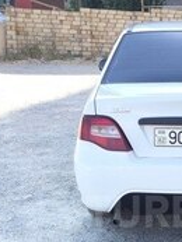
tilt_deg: -11.9
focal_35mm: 83
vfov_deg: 23.0
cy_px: 211
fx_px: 581
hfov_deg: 17.3
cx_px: 195
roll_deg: -1.0
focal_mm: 4.15
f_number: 2.2
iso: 32
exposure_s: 1/353
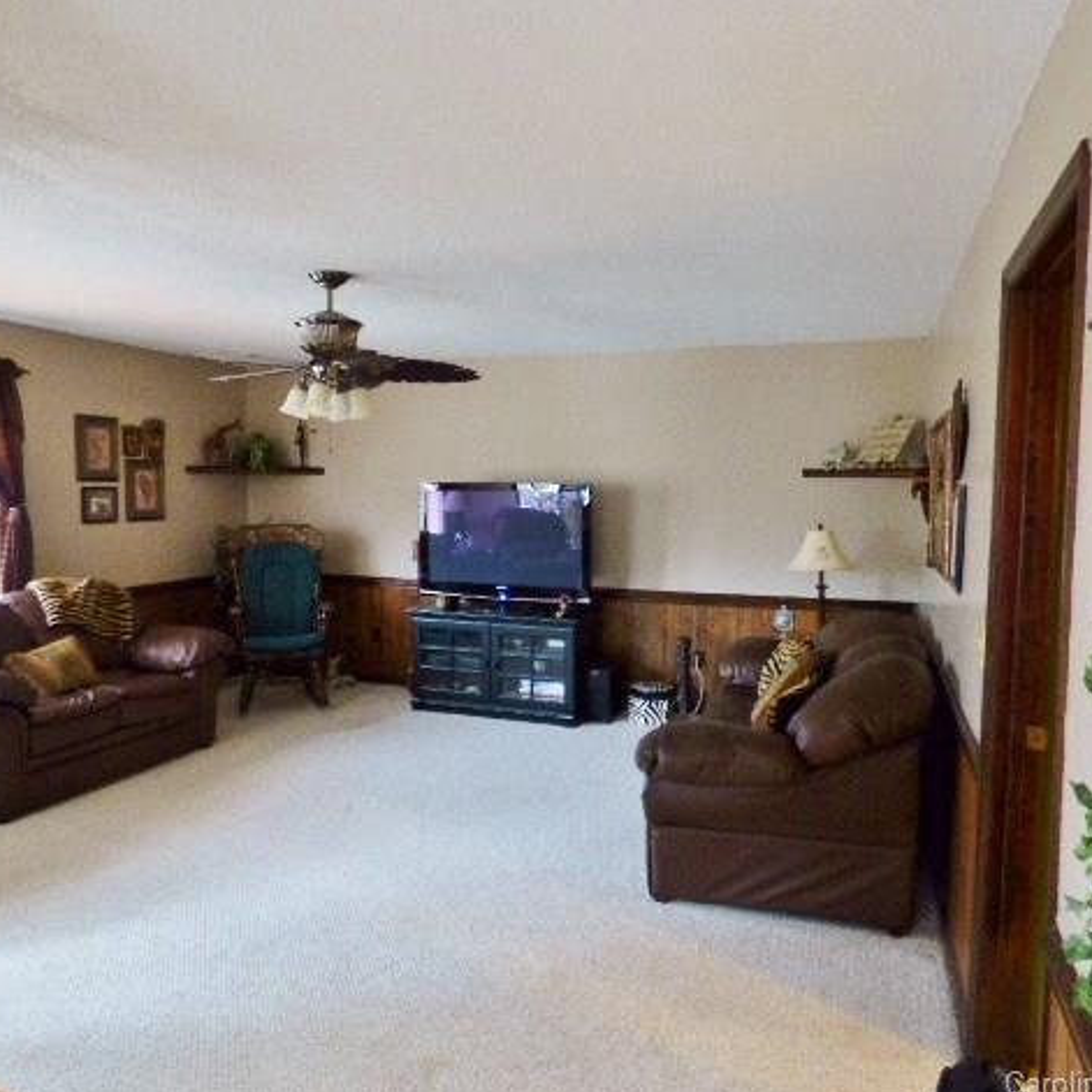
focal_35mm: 24
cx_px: 529
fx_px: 857
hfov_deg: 65.0
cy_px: 549
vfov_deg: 65.0
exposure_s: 1/8
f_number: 2.8
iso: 500
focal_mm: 3.58
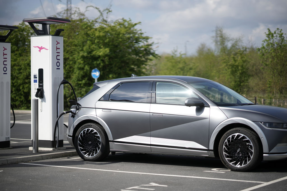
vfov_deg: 16.1
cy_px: 96
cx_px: 144
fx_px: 678
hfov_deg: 23.9
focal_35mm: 85
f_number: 1.4
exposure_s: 1/8000
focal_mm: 85
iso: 100
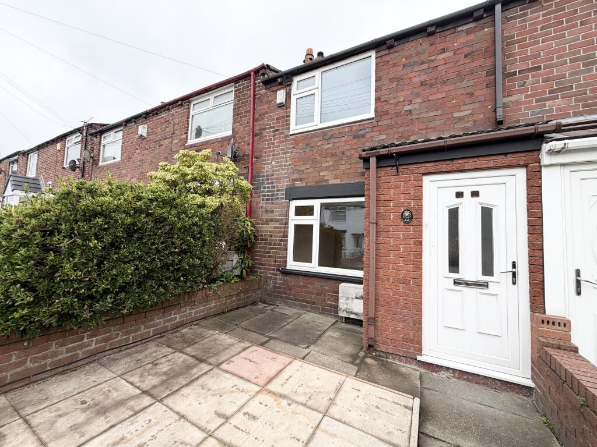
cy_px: 224
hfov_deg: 102.1
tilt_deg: +2.9
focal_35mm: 14
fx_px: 241
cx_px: 298
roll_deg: -2.2
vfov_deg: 85.7
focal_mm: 2.22
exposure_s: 1/289
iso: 50
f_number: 2.2
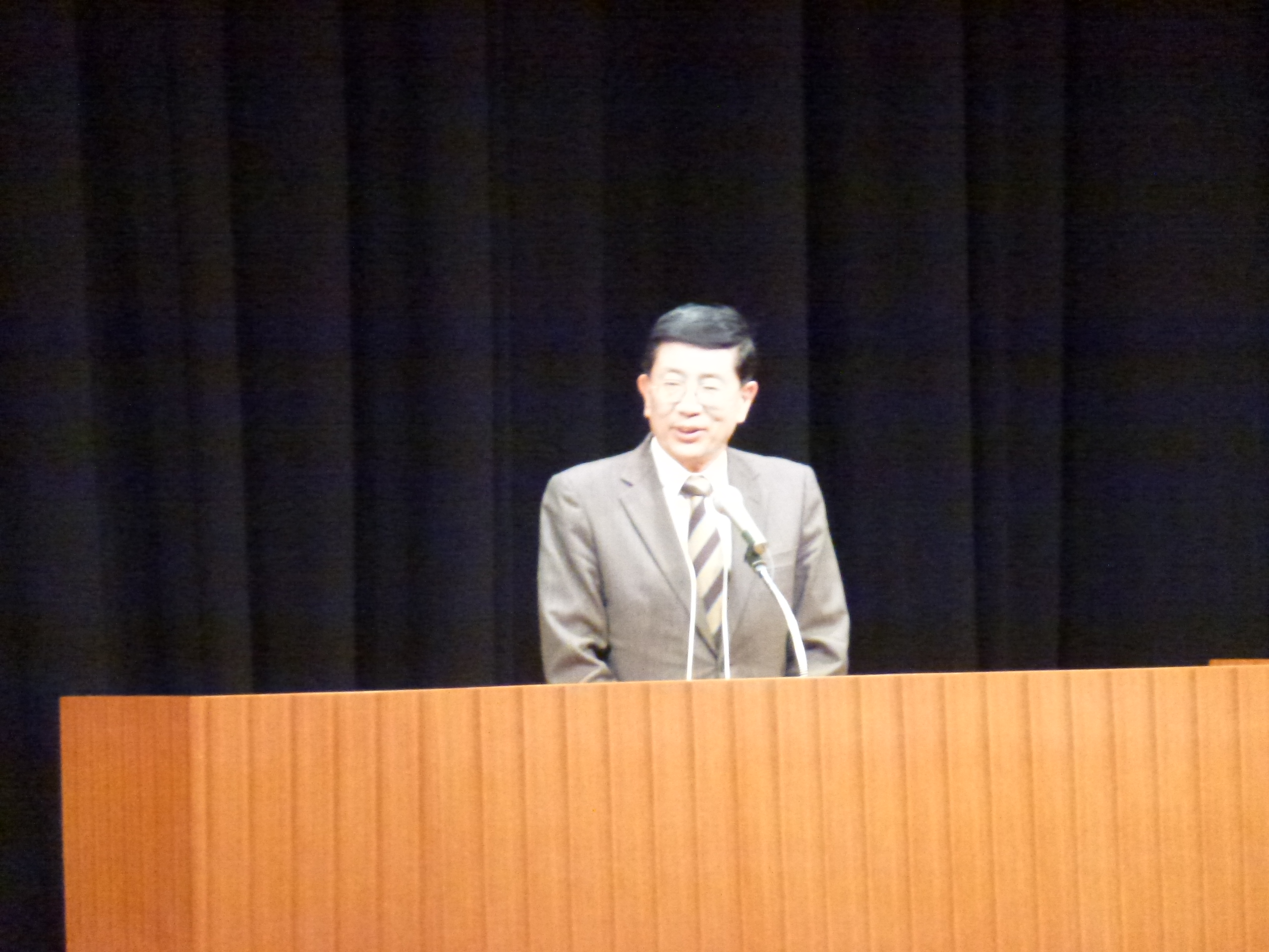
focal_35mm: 374
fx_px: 13711
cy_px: 476
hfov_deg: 5.3
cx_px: 634
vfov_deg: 4.0
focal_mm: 67
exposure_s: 1/40
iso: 1600
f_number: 5.9
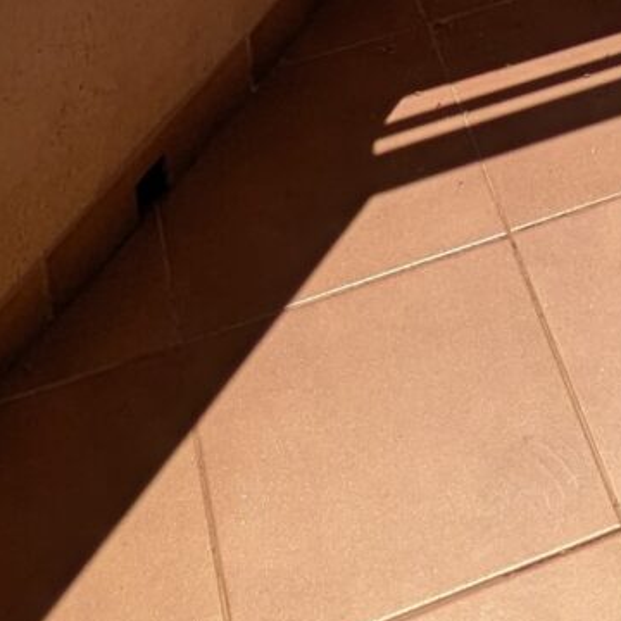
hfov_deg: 19.0
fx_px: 1786
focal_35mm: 88
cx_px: 673
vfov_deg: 14.8
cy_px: -747
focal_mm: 1.83
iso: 51
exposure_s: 1/3436
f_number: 2.2
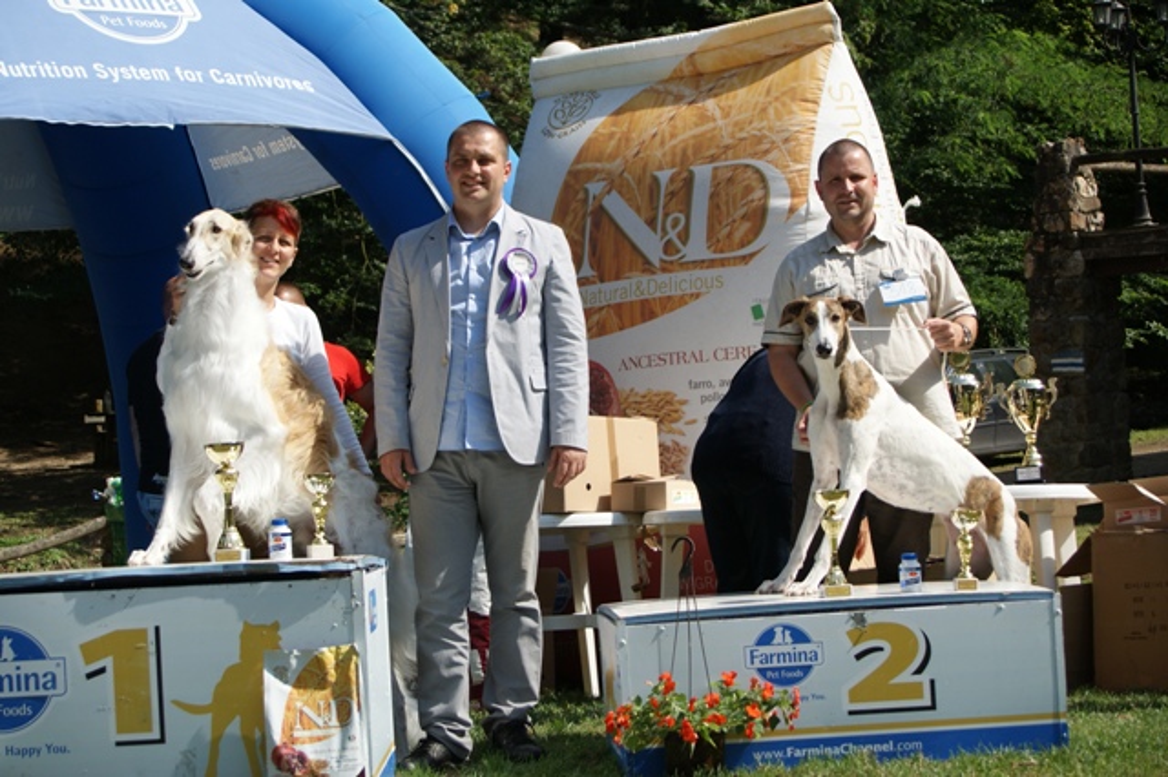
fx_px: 2432
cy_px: 388
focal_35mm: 75
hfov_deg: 27.0
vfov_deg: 18.2
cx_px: 584
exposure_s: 1/320
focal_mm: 50
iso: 100
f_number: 7.1
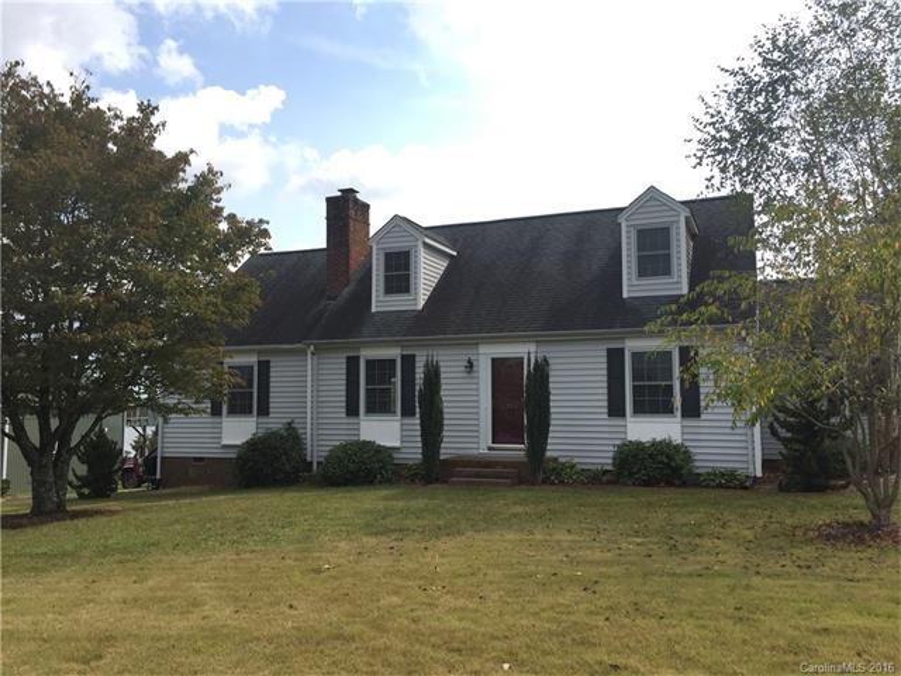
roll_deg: +0.9
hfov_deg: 61.7
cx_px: 450
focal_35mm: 29
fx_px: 755
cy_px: 338
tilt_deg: +5.6
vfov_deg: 48.2
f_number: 2.2
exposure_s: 1/1130
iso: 32
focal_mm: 4.15
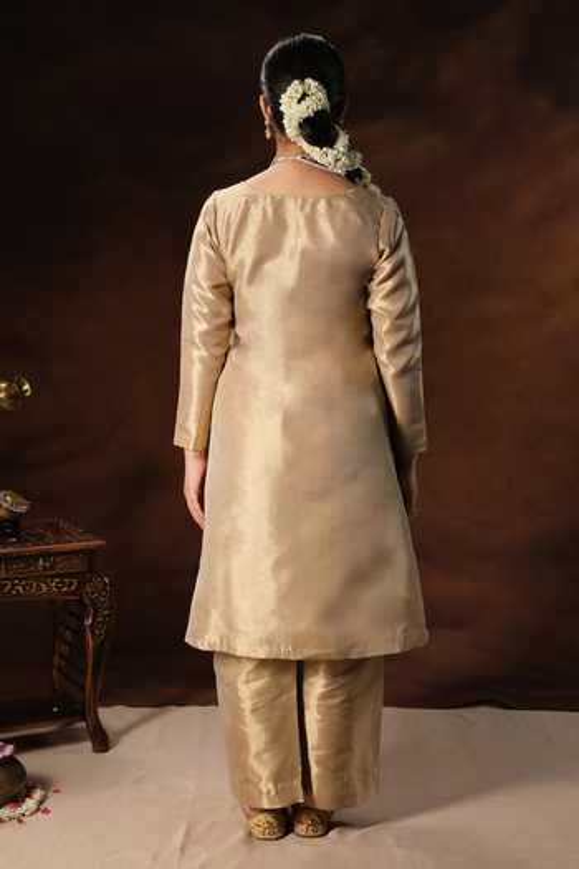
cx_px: 290
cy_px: 434
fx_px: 1230
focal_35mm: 51
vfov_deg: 38.9
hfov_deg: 26.5
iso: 500
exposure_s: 1/125
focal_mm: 34.2
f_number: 6.4
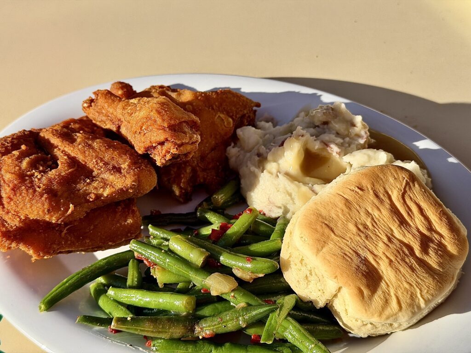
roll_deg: +2.7
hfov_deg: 39.7
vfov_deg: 30.3
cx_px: 236
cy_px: 176
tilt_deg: -42.3
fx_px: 653
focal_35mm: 48
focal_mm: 6.76
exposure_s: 1/1795
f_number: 1.78
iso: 100
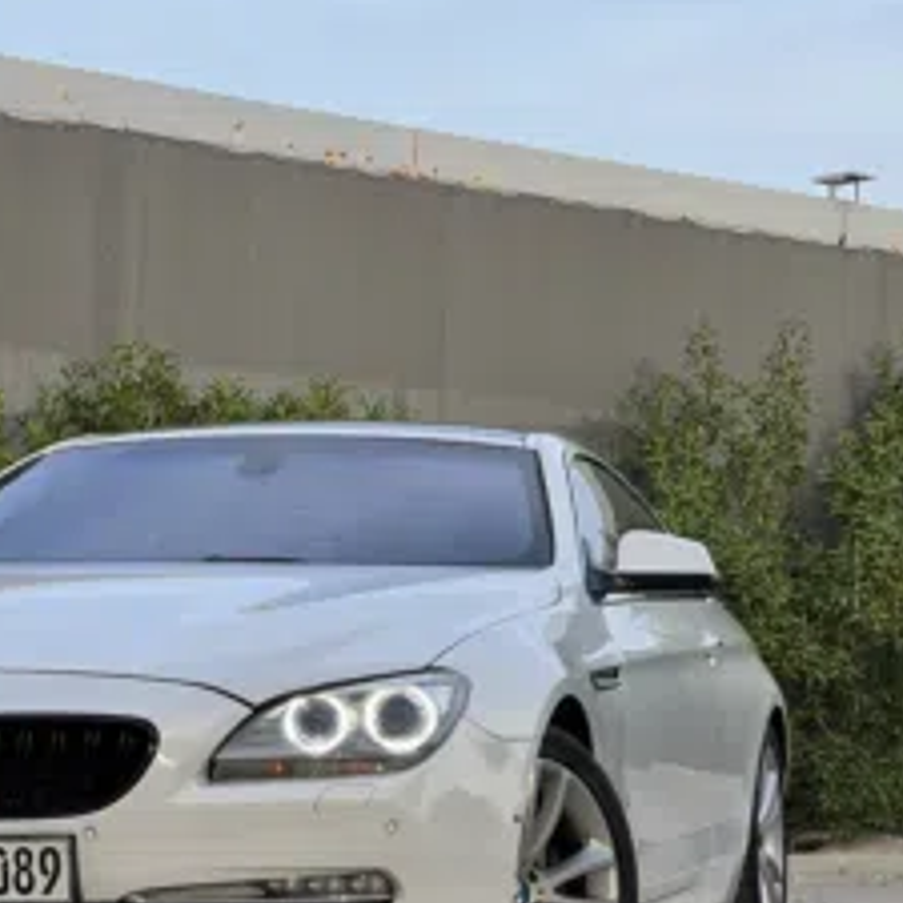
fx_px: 3571
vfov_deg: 14.4
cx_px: 542
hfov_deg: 14.4
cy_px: 582
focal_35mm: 121
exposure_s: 1/221
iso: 25
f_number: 2.8
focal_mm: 9
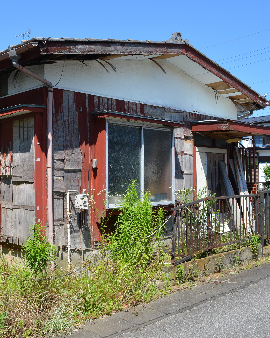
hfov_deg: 36.1
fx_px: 409
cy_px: 162
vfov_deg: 44.8
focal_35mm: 41
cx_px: 90
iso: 125
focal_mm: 18
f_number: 8
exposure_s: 1/250
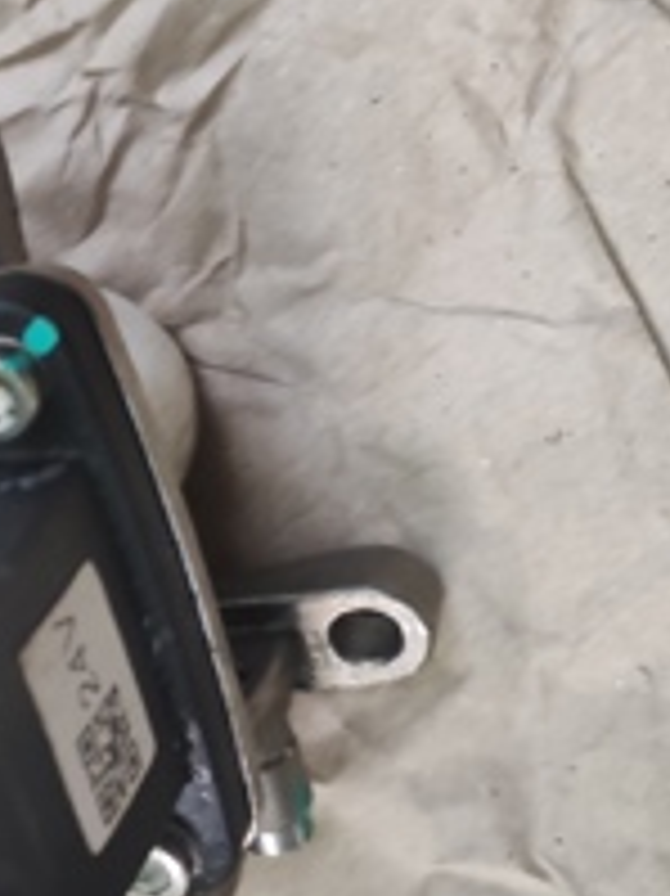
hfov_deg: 30.8
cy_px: 477
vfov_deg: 45.8
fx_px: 1059
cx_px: -92
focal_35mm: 41
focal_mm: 4.74
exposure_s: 1/33
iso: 818
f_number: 1.79
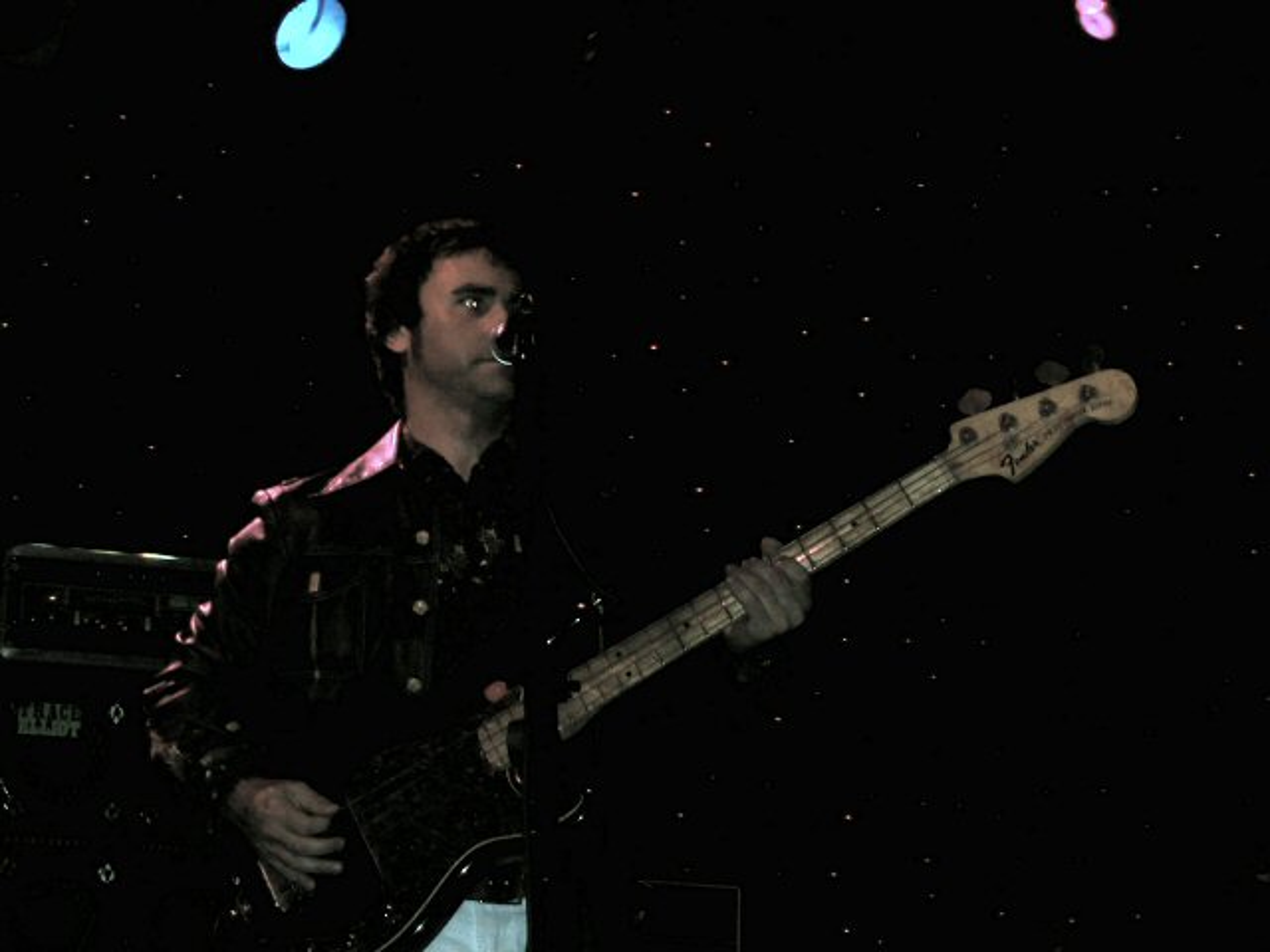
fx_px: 3595
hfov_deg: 20.0
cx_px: 635
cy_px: 476
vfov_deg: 15.1
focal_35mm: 98
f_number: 4.6
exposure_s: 1/59.9
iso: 200
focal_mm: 14.9
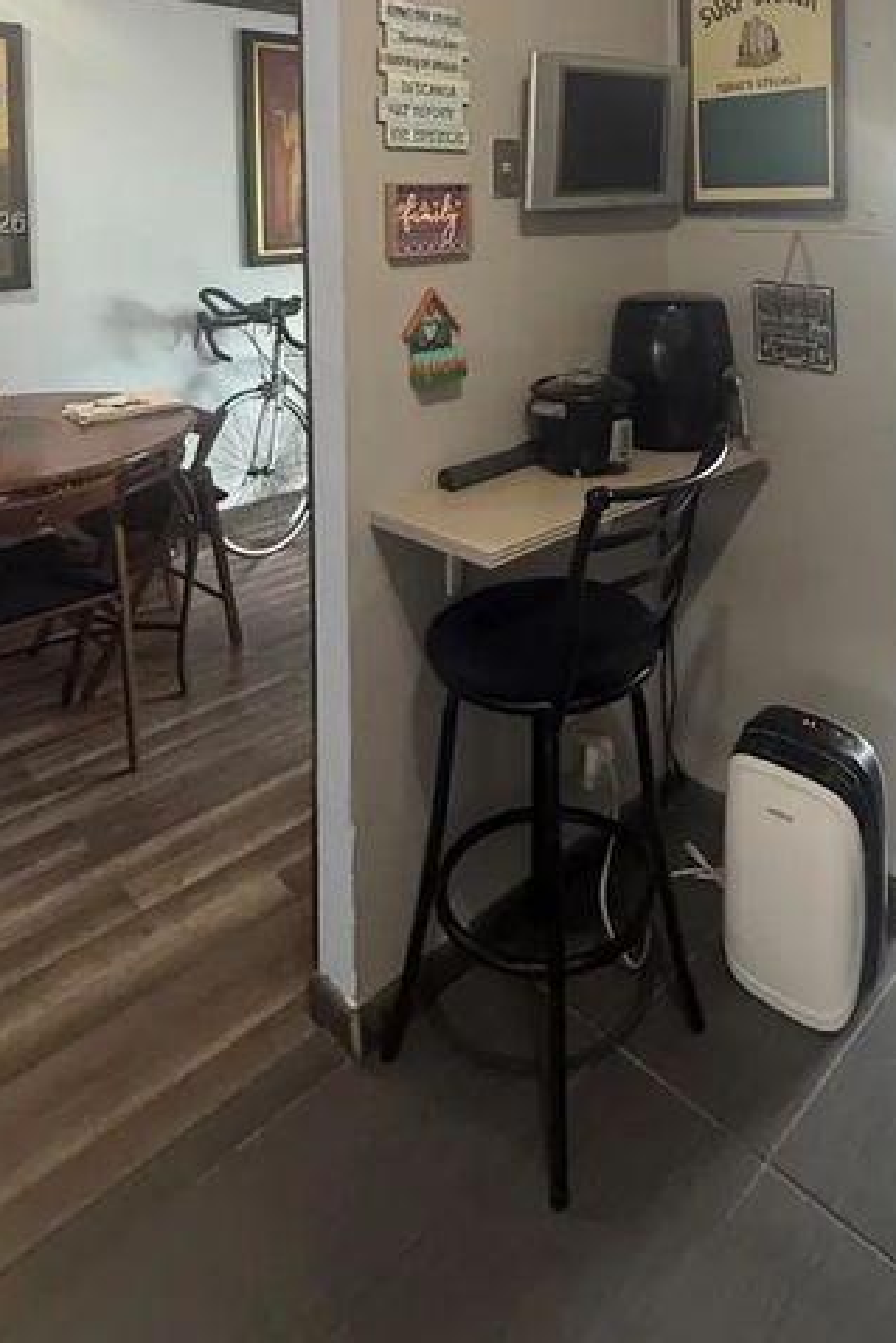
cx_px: 556
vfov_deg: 62.1
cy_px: 226
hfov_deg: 49.1
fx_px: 970
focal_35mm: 26
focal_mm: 2.22
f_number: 2.2
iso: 400
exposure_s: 1/60
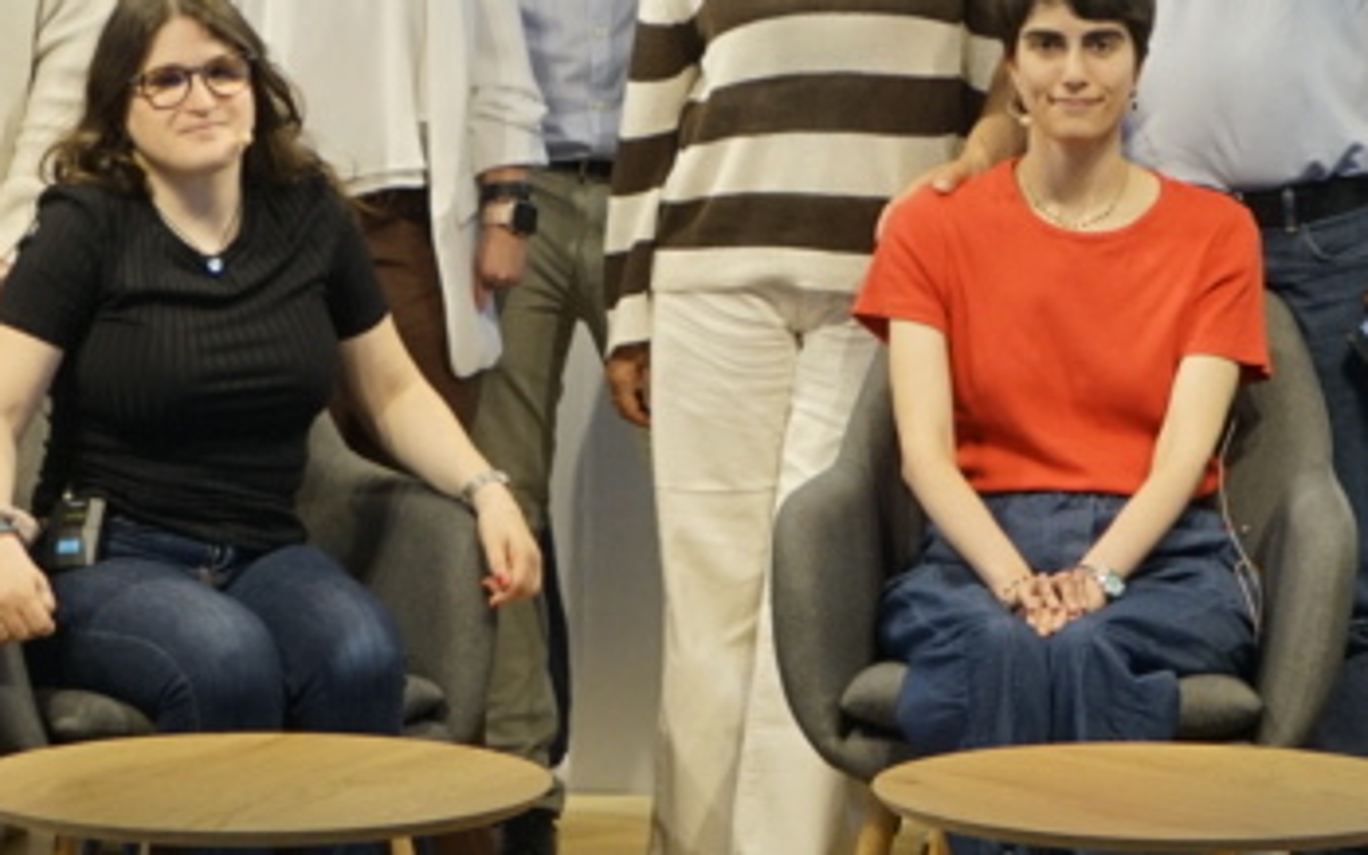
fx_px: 5107
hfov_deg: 15.3
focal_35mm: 137
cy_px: 4
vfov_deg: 9.5
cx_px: 709
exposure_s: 1/50
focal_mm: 29
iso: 800
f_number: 6.3
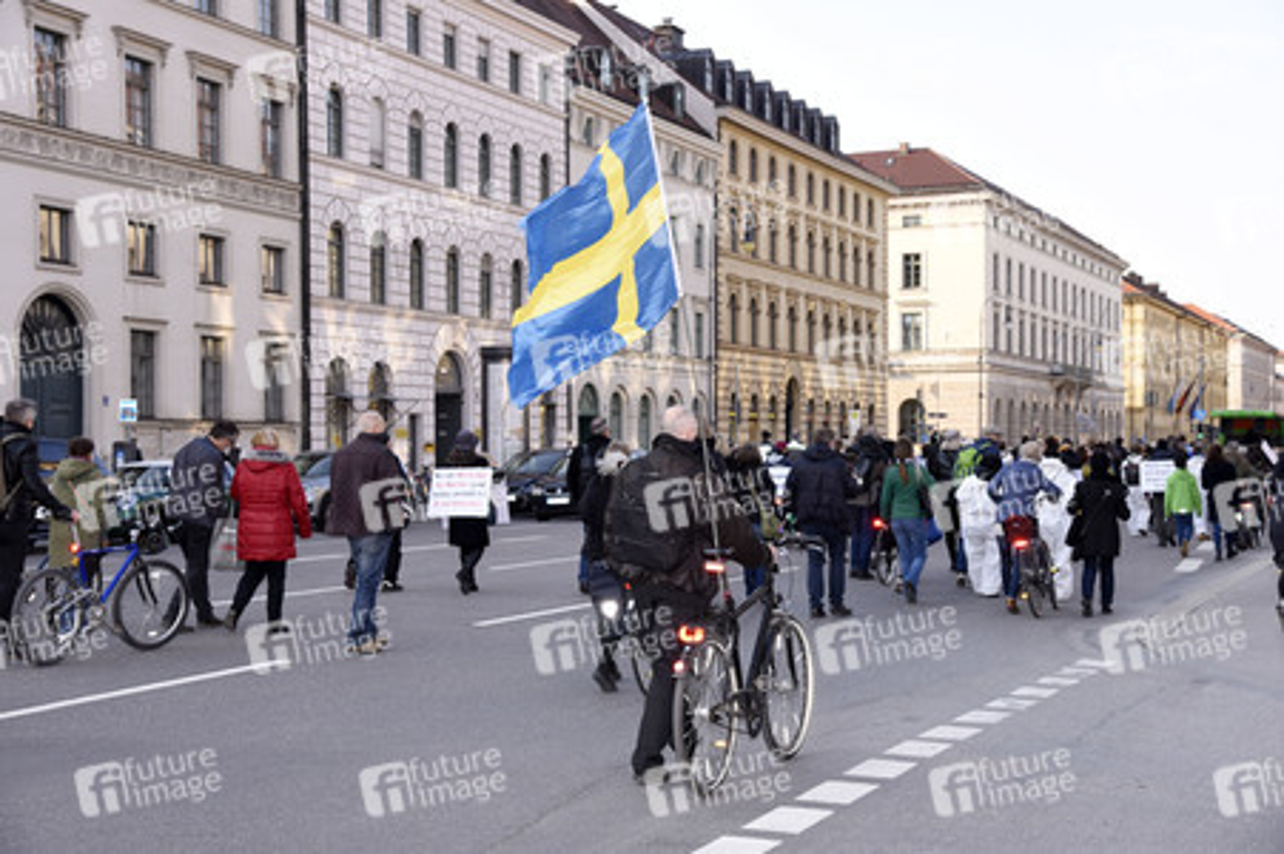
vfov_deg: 24.6
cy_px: 427
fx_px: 1960
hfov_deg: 36.3
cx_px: 642
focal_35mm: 55
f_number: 6.3
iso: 250
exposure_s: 1/160
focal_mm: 55
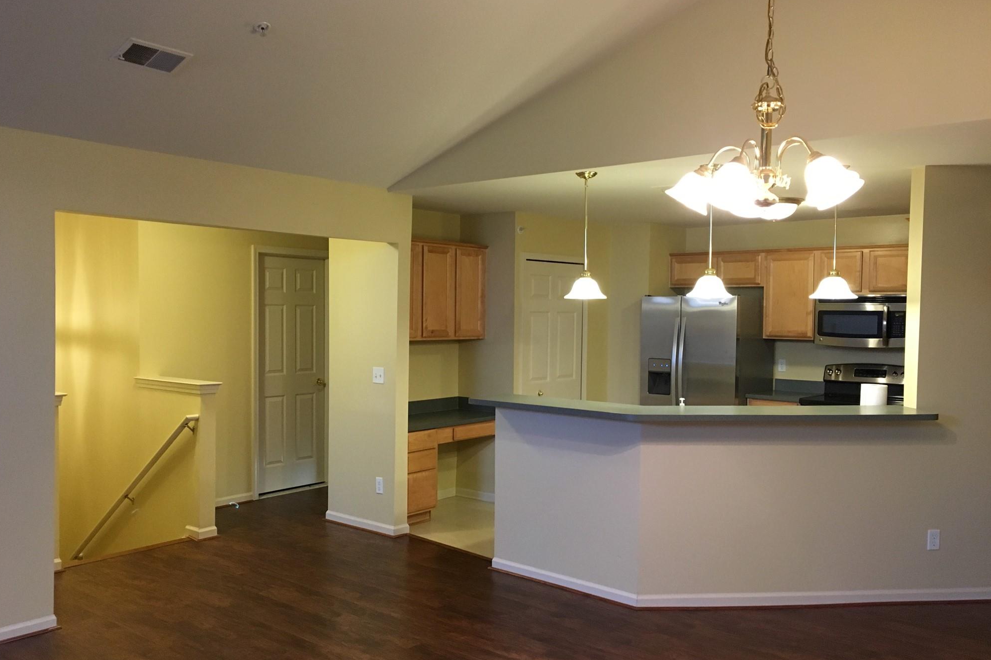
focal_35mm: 31
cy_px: 345
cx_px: 486
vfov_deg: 42.3
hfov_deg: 60.3
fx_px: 853
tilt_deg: -1.5
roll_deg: +0.0
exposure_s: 1/30
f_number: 2.2
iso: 160
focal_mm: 4.15
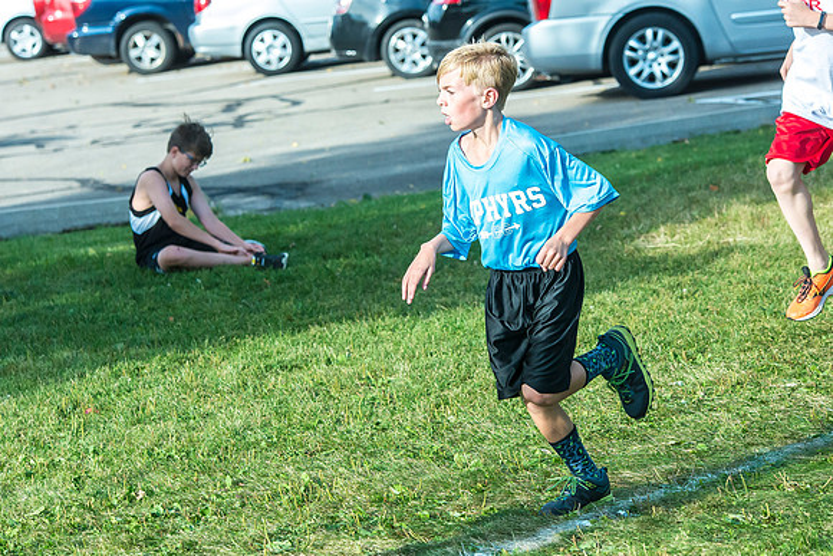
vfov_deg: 10.2
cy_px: 247
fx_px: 3106
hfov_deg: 15.3
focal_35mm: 134
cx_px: 443
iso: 2000
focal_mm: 112
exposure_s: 1/4000
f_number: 6.3
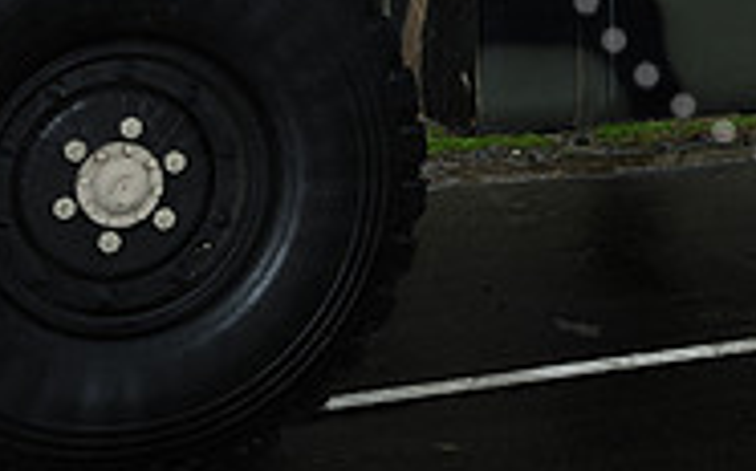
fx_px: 2492
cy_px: -203
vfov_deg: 10.5
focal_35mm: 121
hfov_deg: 16.5
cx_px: 906
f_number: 8
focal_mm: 38
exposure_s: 1/80
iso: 250
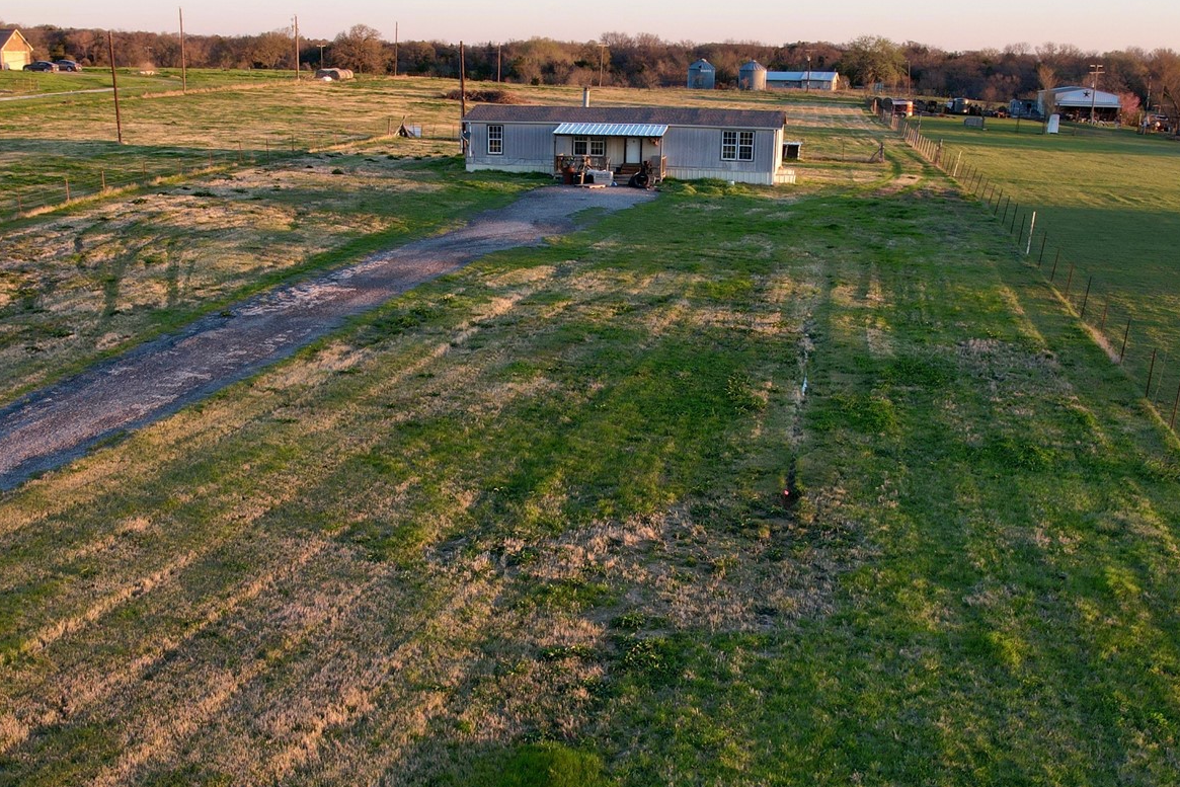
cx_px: 559
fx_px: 1344
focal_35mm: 41
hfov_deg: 47.4
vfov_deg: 32.6
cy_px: 432
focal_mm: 8.38
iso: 100
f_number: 2.8
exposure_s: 1/60
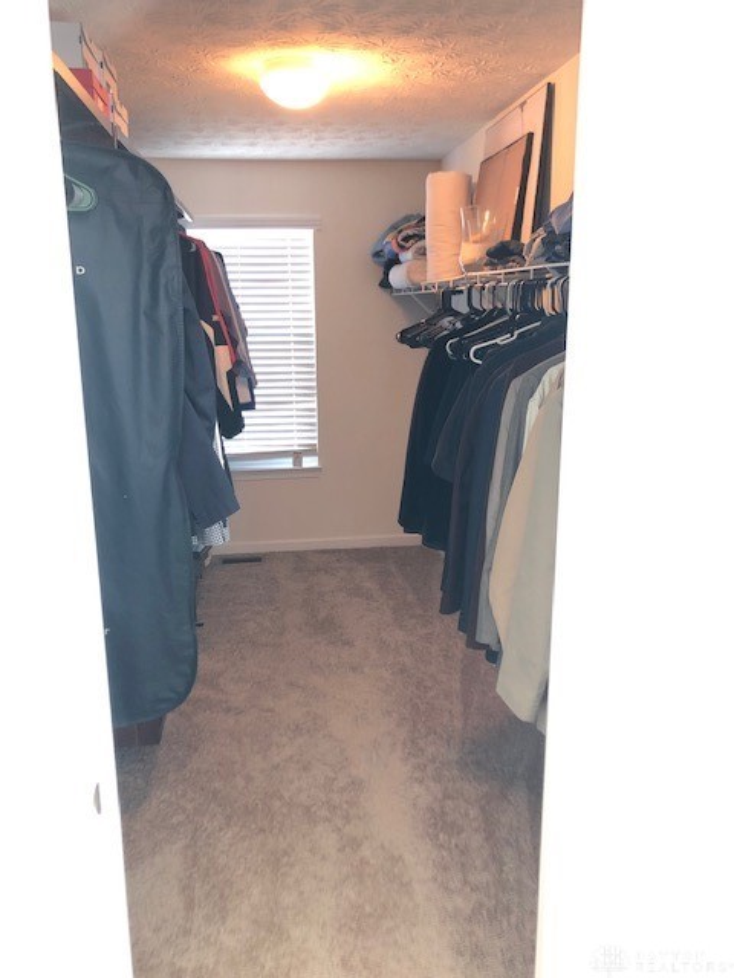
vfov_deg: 63.4
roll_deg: +0.4
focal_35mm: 28
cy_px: 489
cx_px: 367
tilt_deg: -12.5
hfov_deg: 49.7
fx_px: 792
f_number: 1.8
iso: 100
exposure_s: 1/15
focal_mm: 3.99
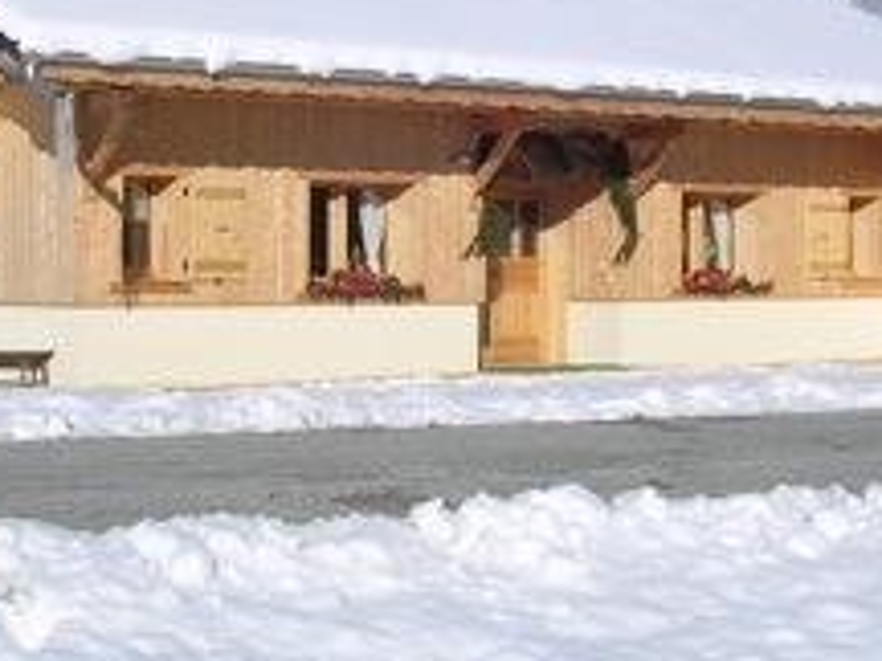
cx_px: 441
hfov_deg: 22.3
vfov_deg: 16.6
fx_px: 2242
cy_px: 84
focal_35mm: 88
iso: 100
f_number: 5.6
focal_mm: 5.8
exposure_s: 1/520
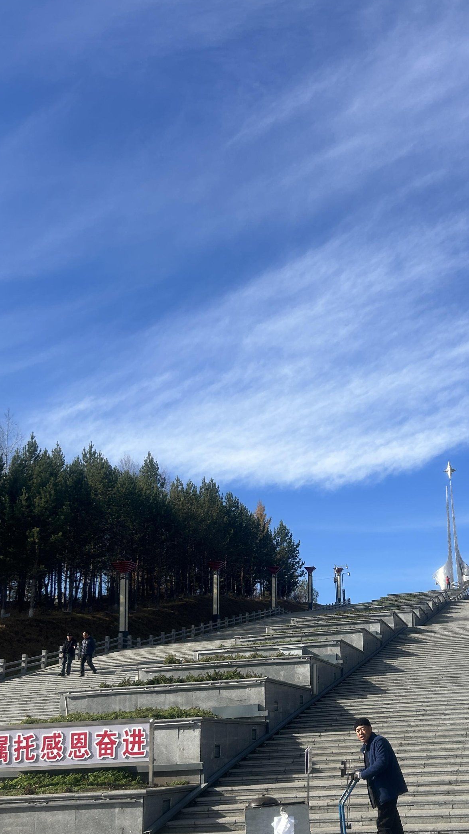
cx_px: 367
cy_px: 534
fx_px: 818
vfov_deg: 53.3
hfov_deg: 31.3
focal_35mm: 37
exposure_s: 1/5000
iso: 50
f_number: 1.5
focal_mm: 5.7
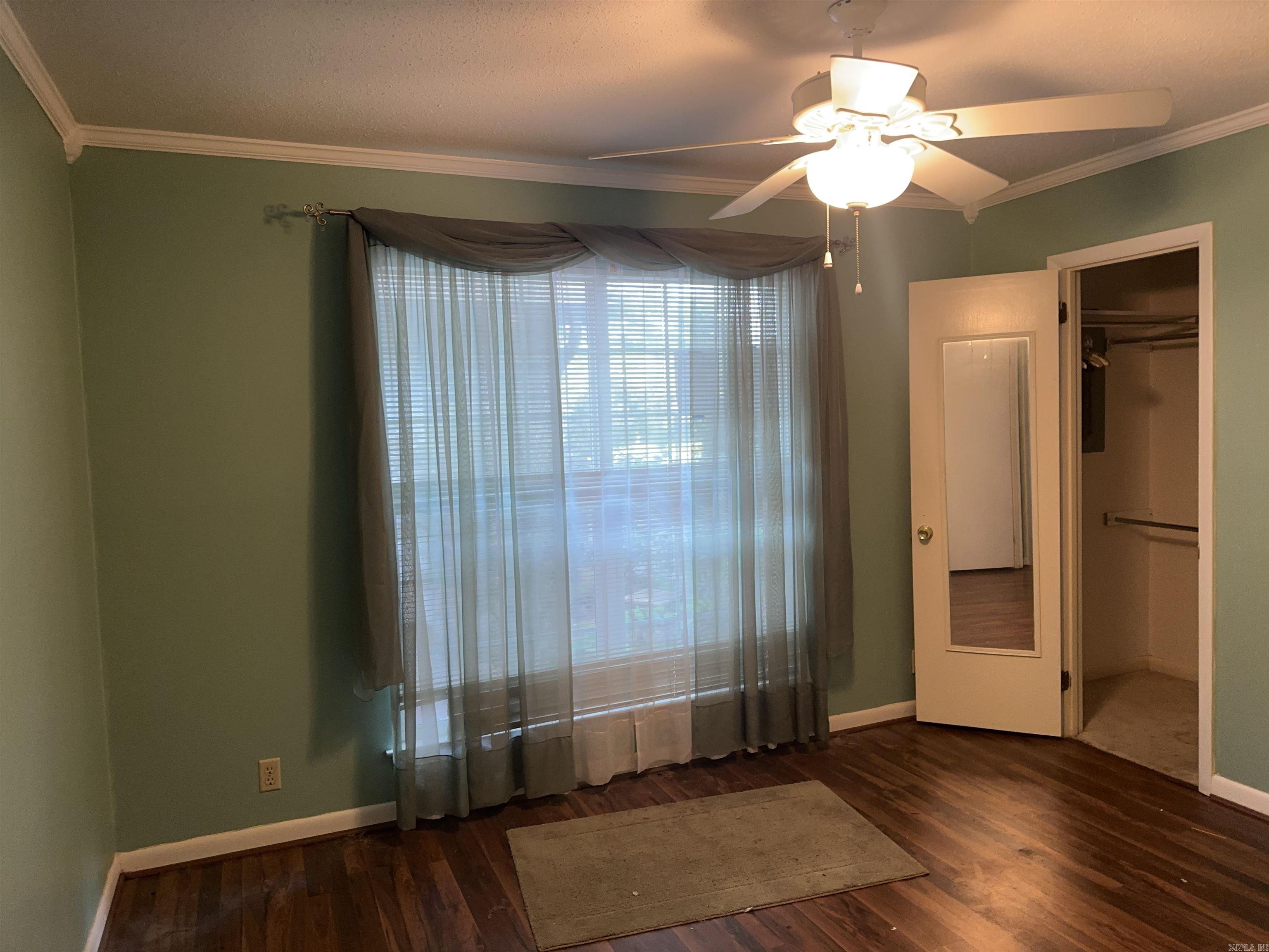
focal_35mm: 24
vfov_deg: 56.8
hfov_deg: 71.6
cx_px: 634
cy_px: 476
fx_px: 880
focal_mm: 6.86
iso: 250
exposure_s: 1/60
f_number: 1.78
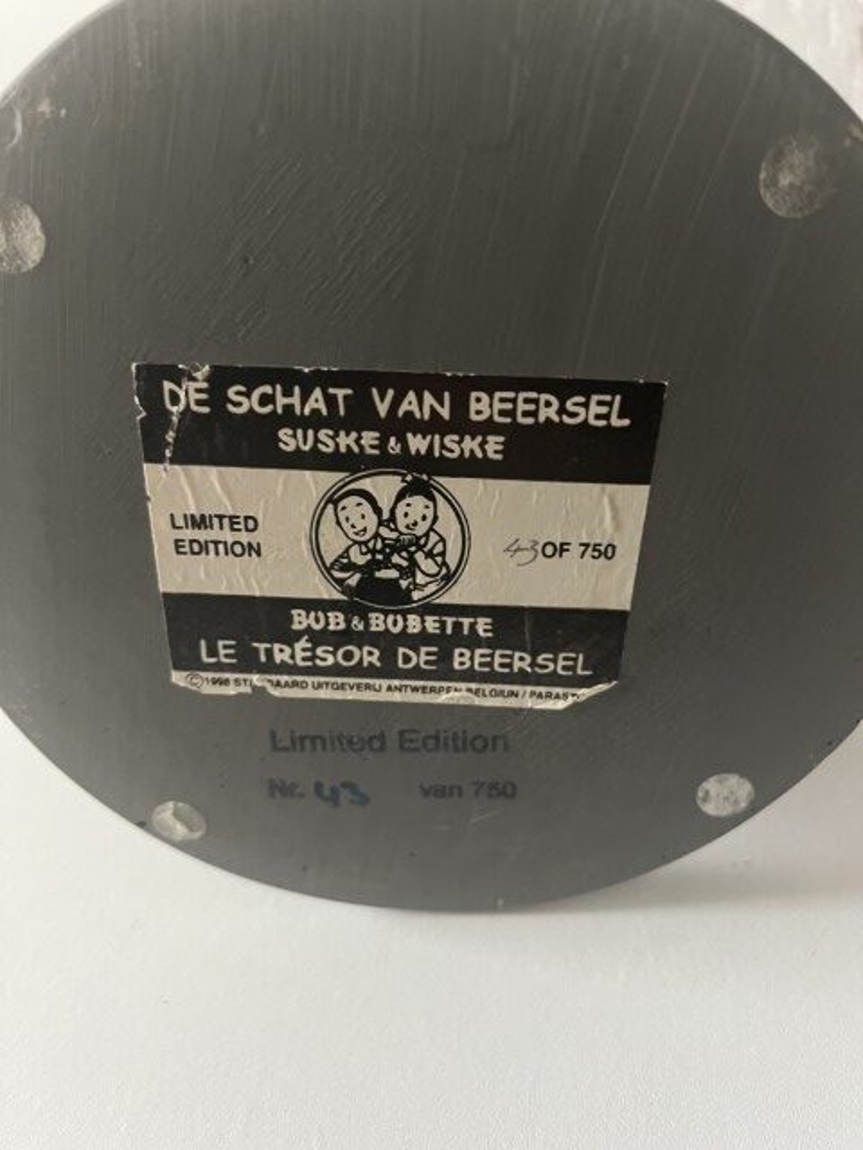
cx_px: 432
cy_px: 575
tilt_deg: -45.8
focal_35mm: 26
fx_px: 864
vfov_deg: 67.3
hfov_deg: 53.1
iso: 640
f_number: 1.6
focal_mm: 5.1
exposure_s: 1/38
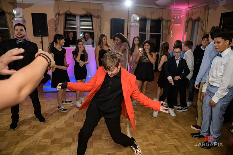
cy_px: 78
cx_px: 116
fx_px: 155
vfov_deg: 53.2
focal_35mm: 24
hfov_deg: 73.7
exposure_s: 1/125
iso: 800
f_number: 3.2
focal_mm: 24
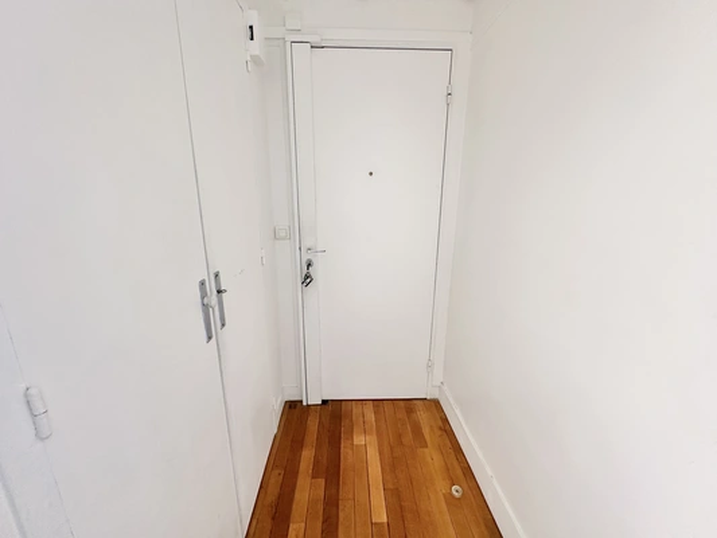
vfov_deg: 85.7
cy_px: 269
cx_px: 358
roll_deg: +0.0
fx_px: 290
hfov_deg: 102.1
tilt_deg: -13.0
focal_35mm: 14
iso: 125
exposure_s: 1/99
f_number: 2.2
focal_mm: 2.22
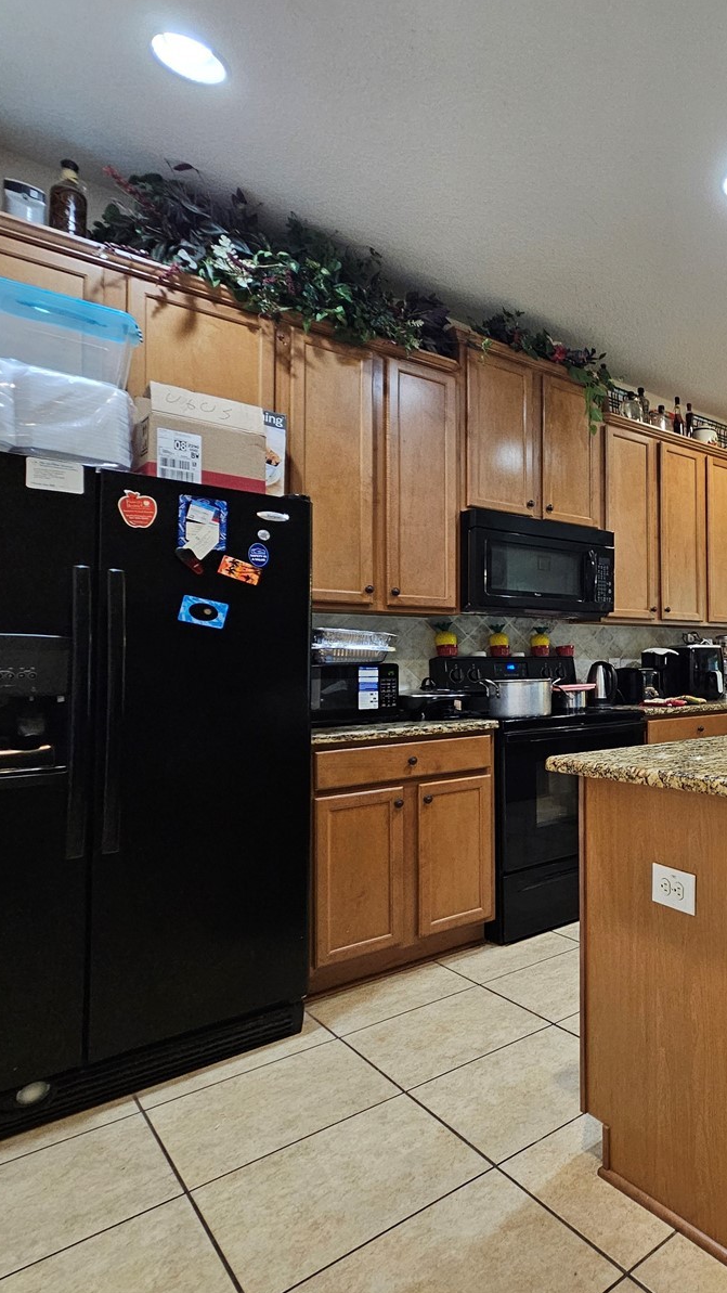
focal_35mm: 19
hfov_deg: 46.0
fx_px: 651
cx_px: 769
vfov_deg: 89.6
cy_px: 647
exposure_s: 1/30
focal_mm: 2.2
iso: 320
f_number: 2.2
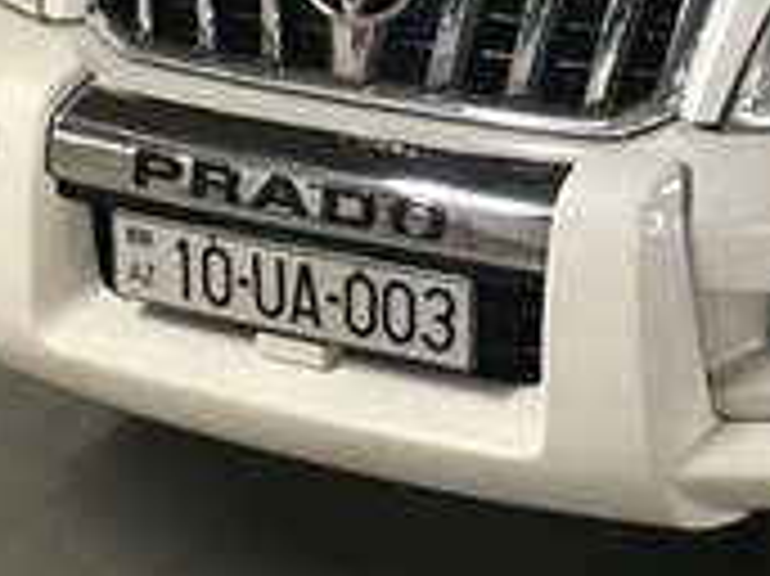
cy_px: -169
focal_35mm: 112
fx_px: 2490
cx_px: 666
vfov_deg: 12.8
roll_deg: +0.3
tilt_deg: -11.0
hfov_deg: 17.4
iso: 160
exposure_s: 1/33
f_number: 2.2
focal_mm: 4.15
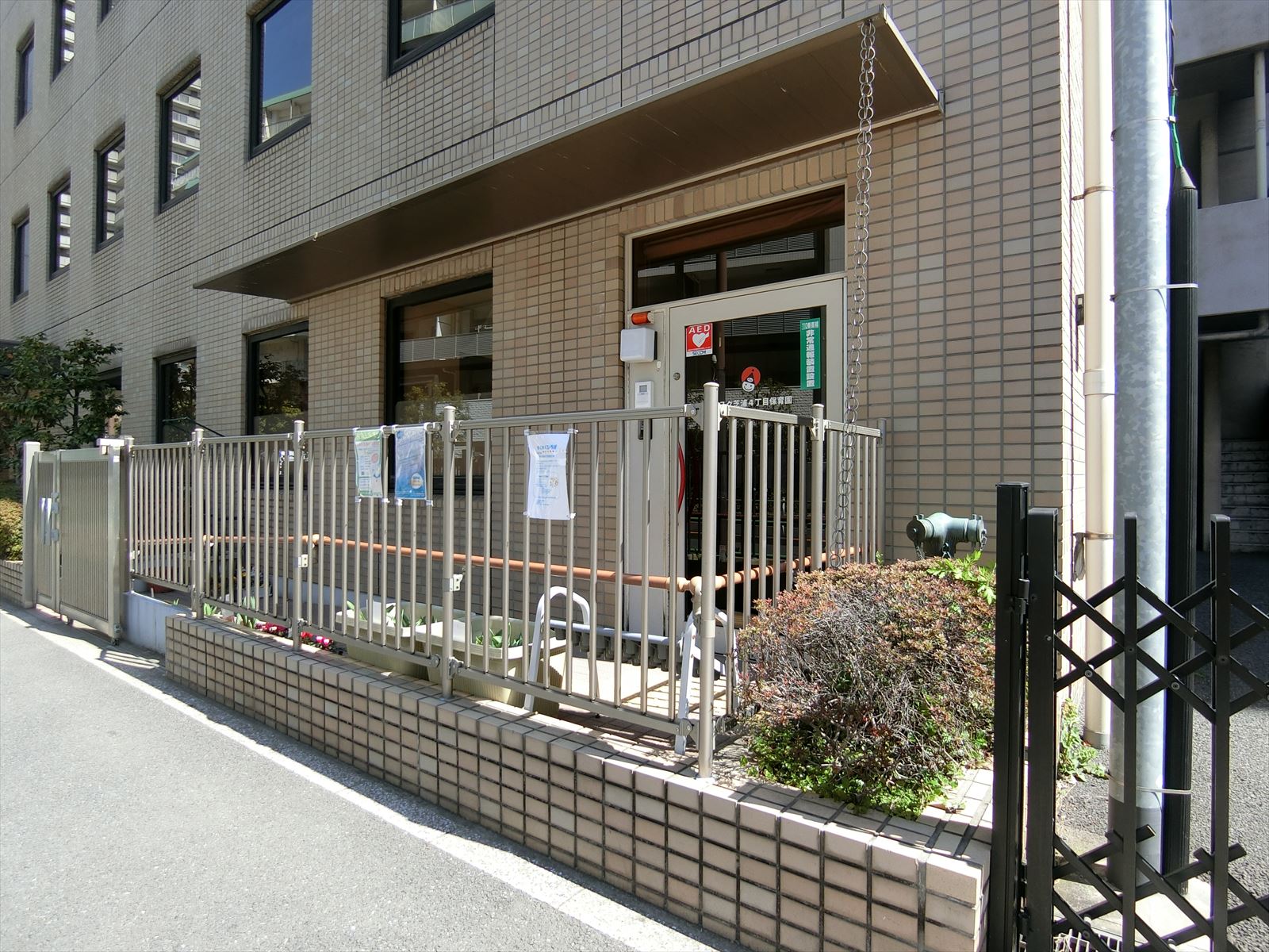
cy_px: 476
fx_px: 697
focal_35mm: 19
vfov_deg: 68.7
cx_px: 634
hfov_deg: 84.7
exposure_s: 1/400
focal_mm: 4.06
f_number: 2.7
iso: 80
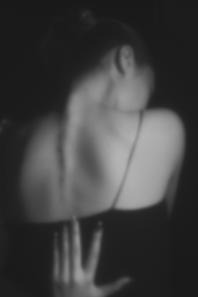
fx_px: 685
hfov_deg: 16.5
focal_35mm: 83
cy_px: 148
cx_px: 99
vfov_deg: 24.5
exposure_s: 1/60
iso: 4000
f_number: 4
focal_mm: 55
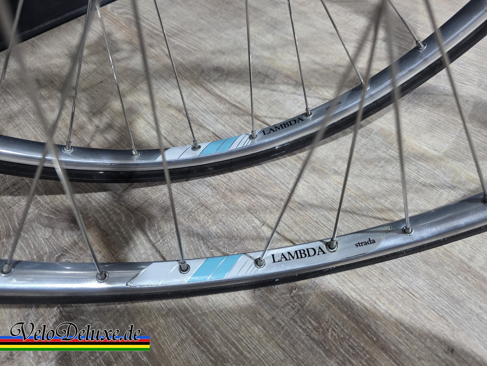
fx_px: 324
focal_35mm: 23
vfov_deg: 58.9
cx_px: 244
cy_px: 183
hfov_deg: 73.9
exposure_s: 1/100
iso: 250
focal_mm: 6.3
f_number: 1.7
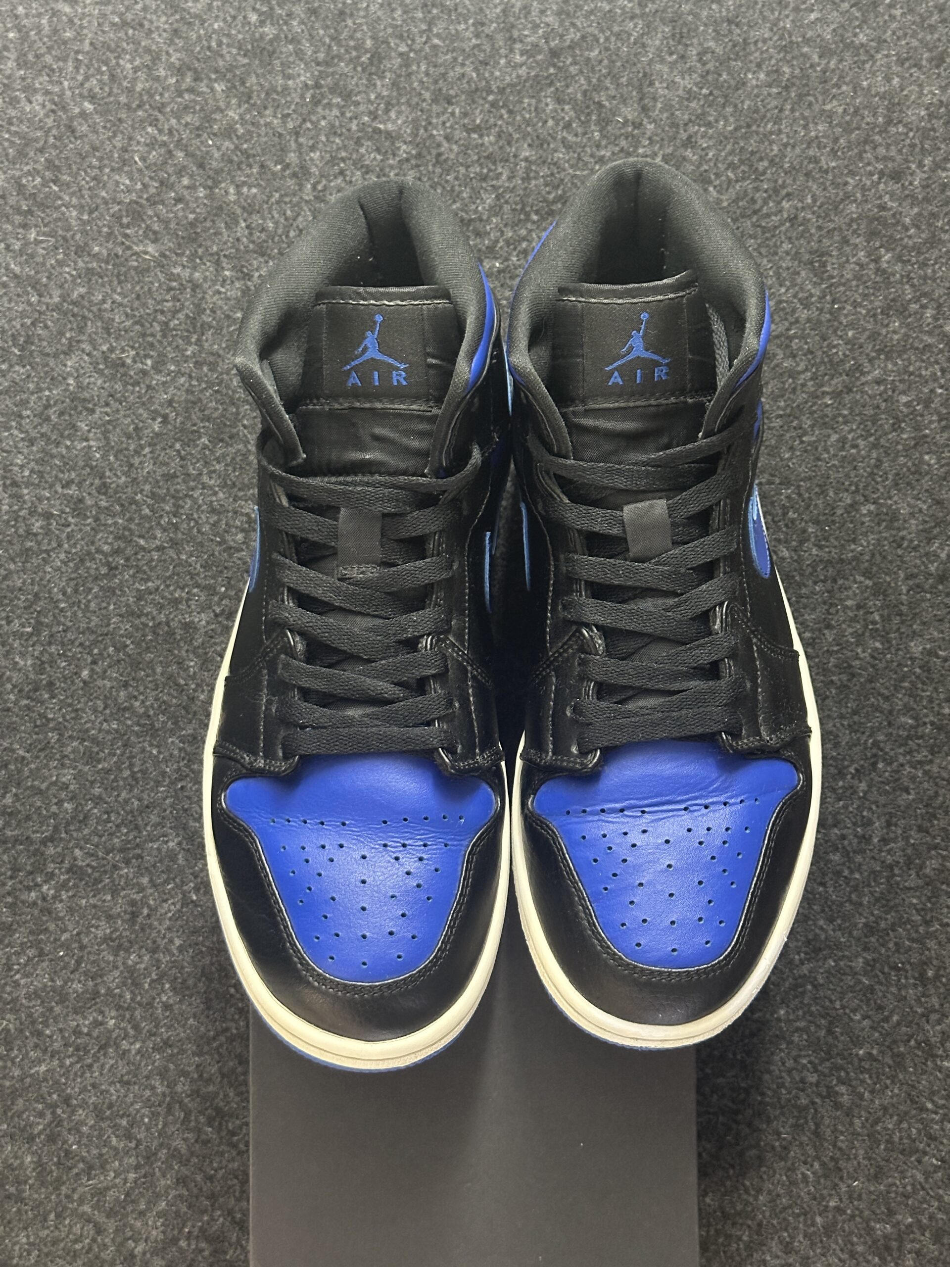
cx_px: 475
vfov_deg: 39.7
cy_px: 634
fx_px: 1756
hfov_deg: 30.3
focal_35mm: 48
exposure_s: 1/27
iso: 640
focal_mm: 6.86
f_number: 1.78
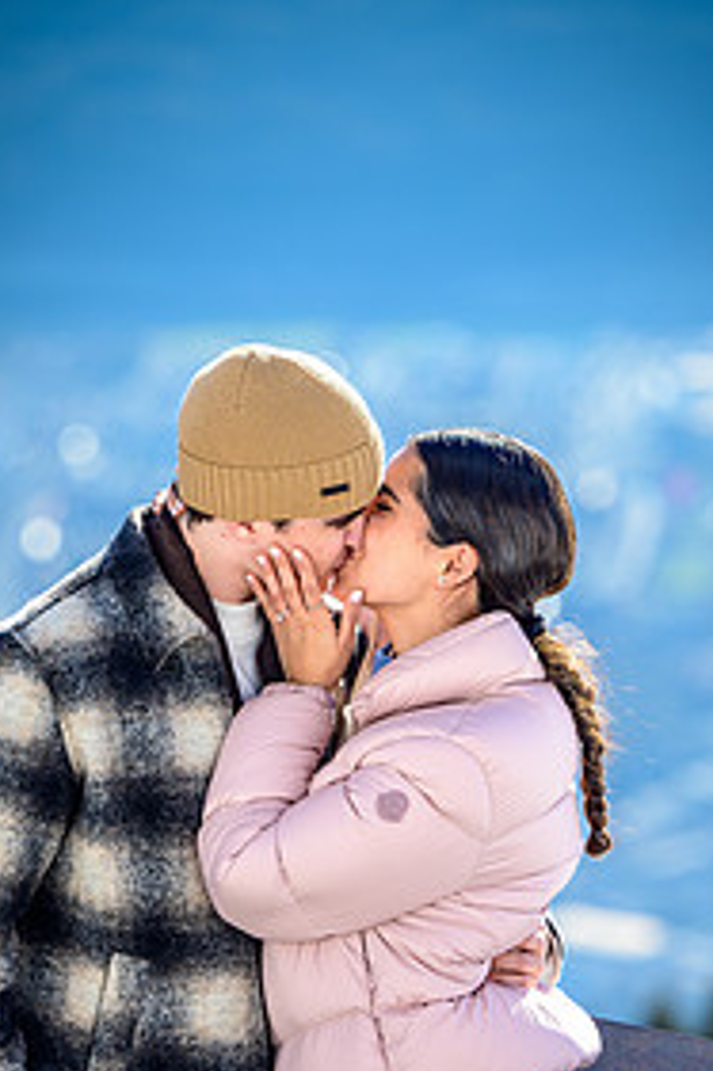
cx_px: 360
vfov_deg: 9.5
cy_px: 793
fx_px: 6424
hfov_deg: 6.4
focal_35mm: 216
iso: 100
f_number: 3.2
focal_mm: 135
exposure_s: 1/1000
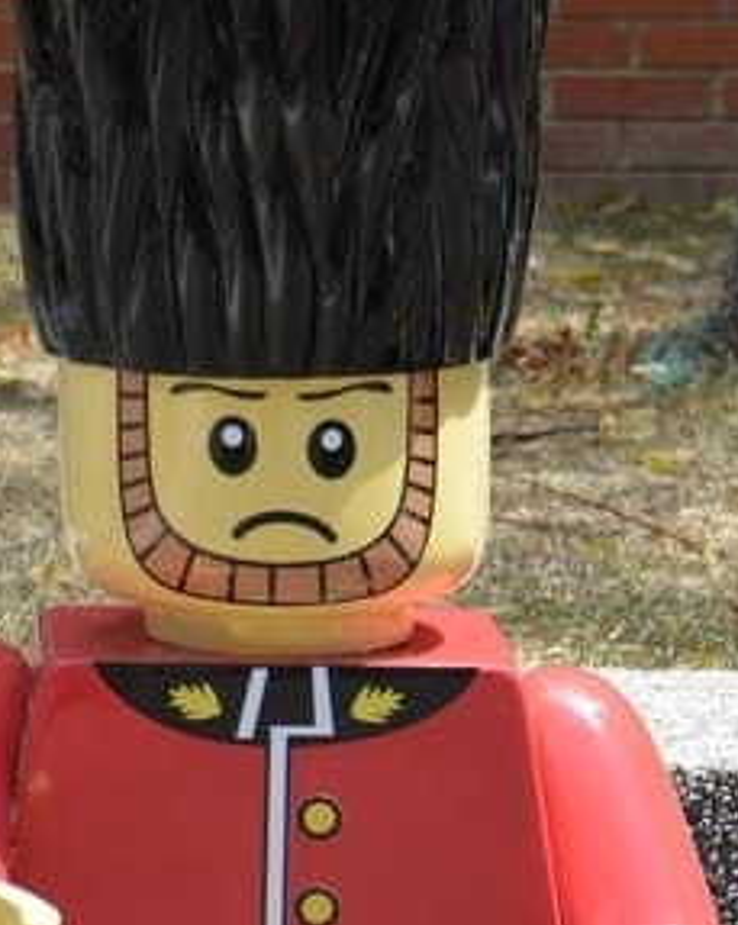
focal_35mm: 245
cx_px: 325
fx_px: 6700
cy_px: 938
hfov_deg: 6.3
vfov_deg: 7.9
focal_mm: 50
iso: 500
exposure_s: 1/1250
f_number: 4.5
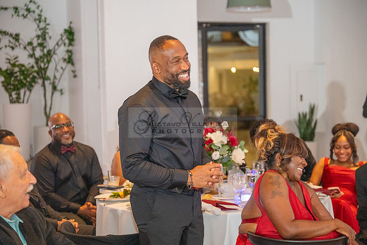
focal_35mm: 70
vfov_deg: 19.5
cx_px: 184
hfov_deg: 28.8
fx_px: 714
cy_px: 122
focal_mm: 70
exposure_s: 1/200
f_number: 2.8
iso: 2000
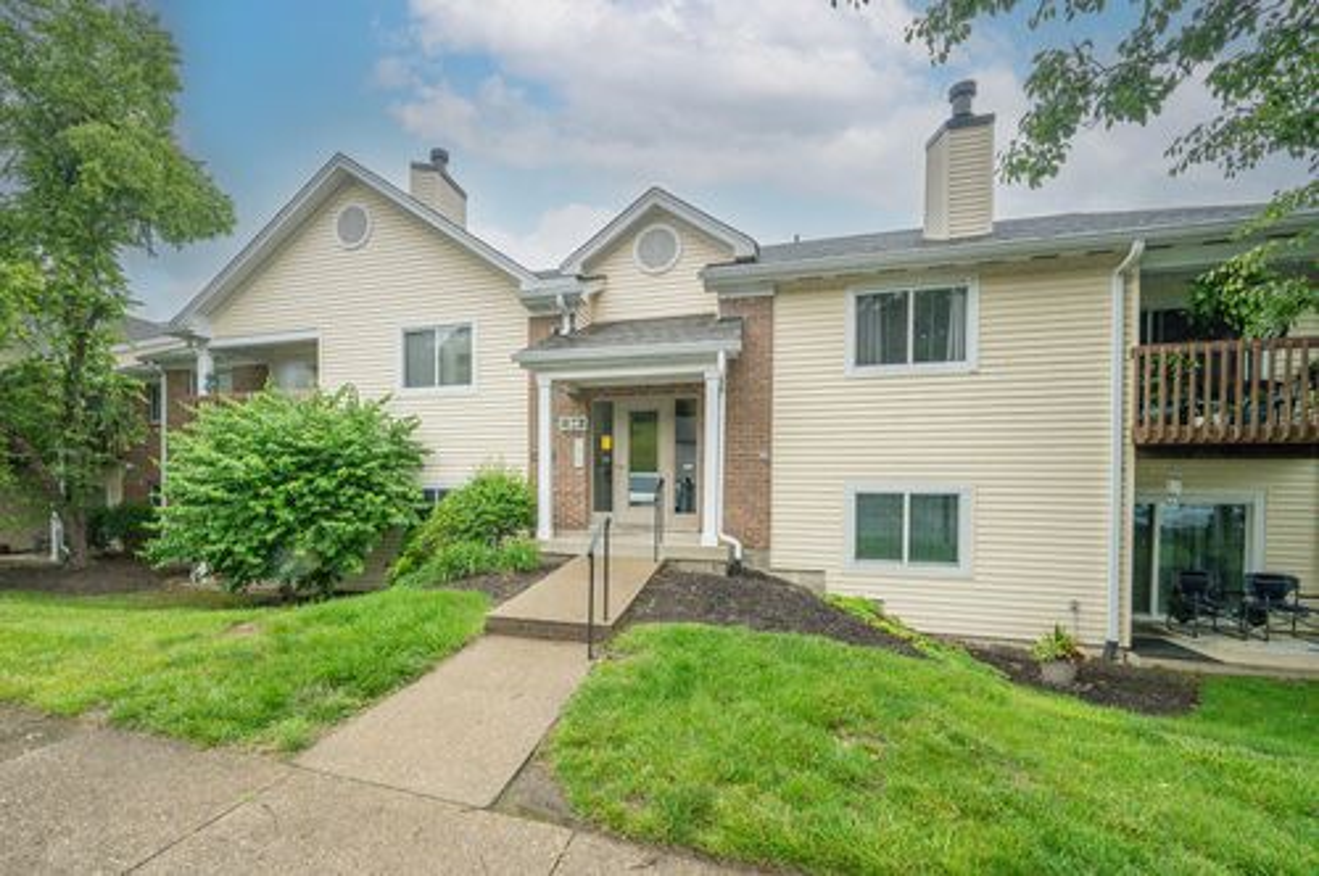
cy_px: 438
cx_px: 660
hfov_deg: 104.3
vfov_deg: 81.0
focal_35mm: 14
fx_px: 512
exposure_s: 1/800
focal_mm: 14
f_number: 13
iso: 3200
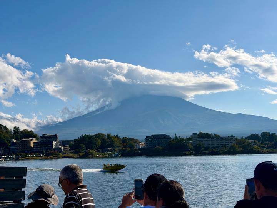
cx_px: 138
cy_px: 104
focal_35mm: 48
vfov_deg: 30.3
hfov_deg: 39.7
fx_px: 384
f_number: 1.78
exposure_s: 1/13333
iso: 80
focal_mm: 6.76
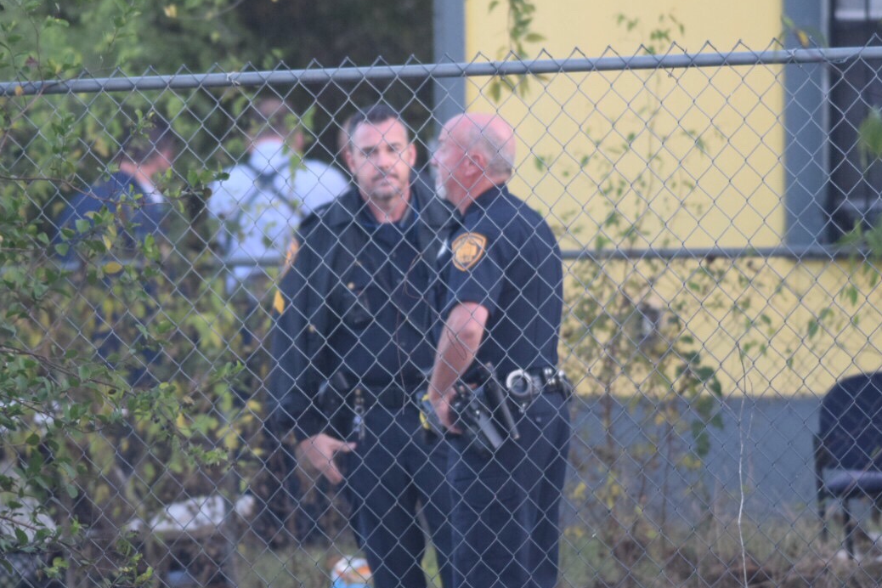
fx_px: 17198
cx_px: 260
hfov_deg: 2.9
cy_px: 291
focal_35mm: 702
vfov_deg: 2.0
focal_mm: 300
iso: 1600
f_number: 4
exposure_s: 1/500
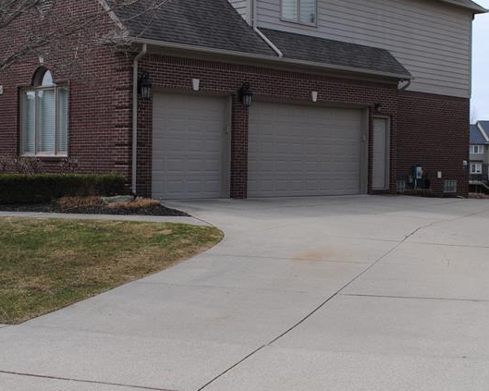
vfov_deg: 25.4
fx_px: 868
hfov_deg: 31.4
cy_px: 175
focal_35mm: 60
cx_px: 226
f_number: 8
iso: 100
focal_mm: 22
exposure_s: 1/250
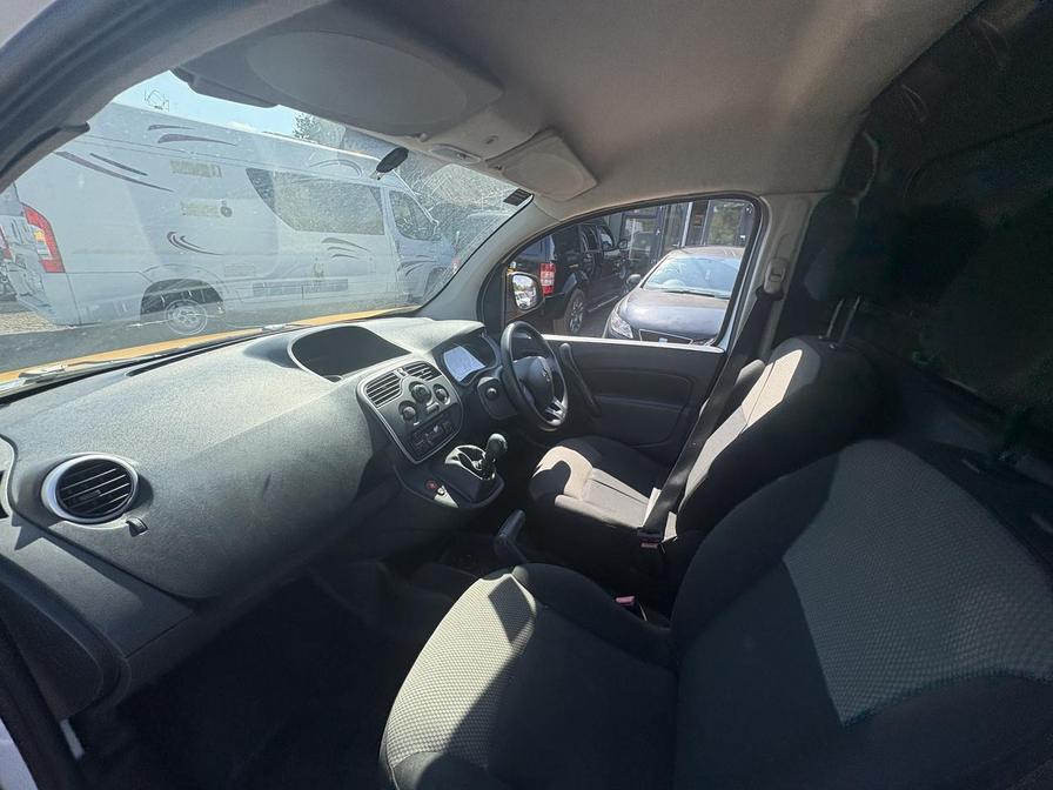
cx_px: 526
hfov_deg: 102.1
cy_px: 395
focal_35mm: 14
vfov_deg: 85.7
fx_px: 426
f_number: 2.2
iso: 64
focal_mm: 2.22
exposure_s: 1/600
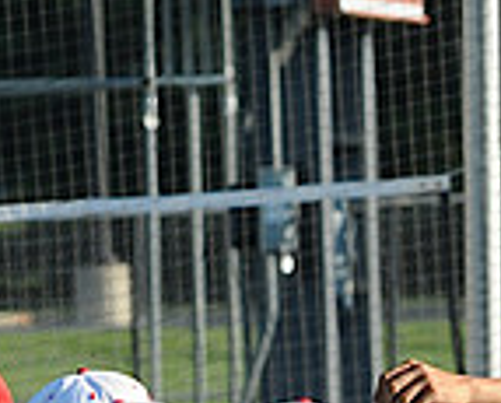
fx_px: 25348
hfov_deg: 1.1
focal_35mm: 1706
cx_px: 589
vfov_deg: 0.9
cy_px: 633
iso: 200
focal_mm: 300
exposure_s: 1/160
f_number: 11
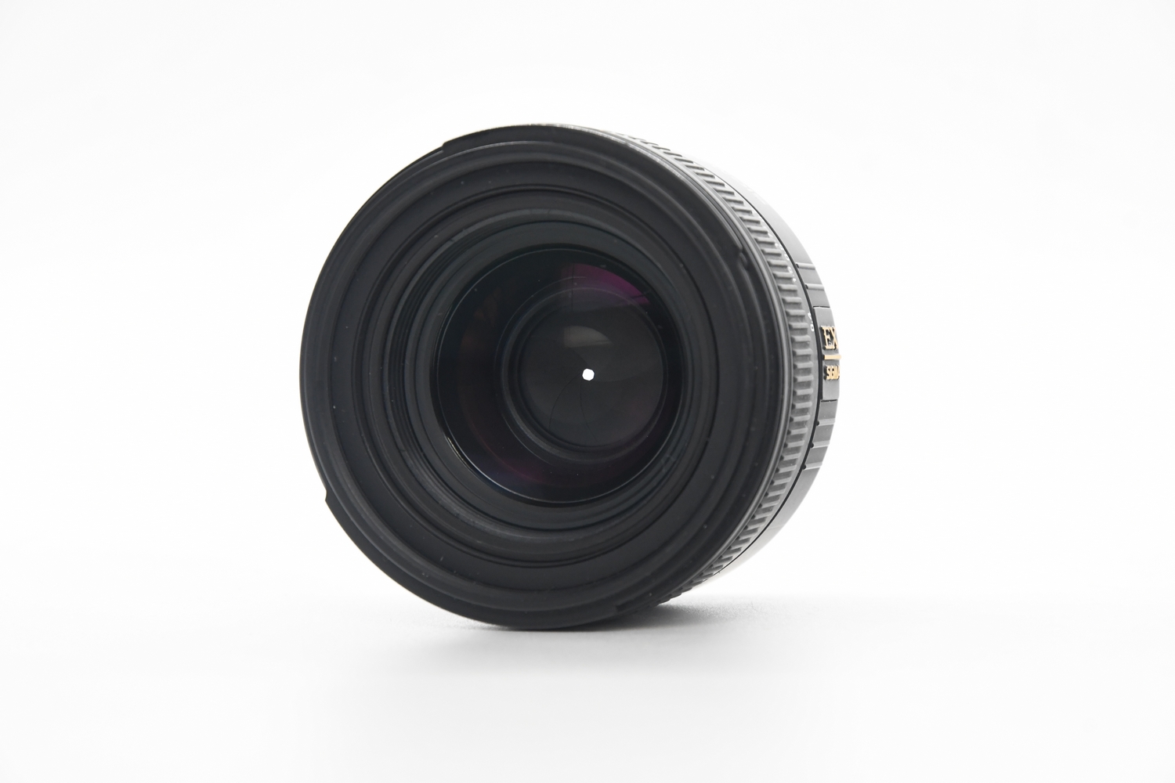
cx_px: 588
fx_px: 3916
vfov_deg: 11.4
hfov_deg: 17.1
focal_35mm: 120
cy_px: 392
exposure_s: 1/100
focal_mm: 80
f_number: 7.1
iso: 1600
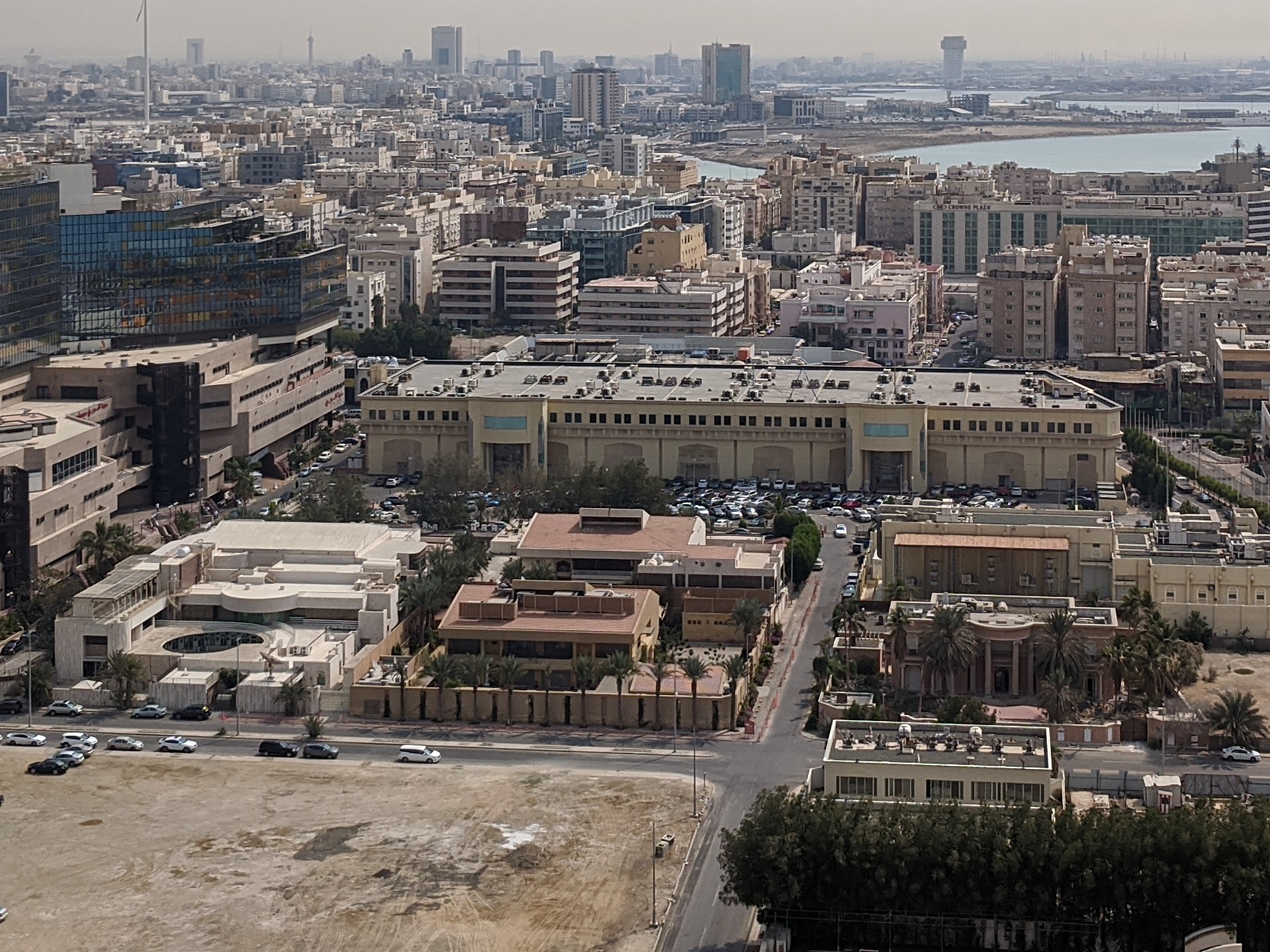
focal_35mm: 64
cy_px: 118
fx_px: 2348
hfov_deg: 30.2
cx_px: 705
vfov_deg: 22.4
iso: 80
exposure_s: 1/5181
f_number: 2
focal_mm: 4.67
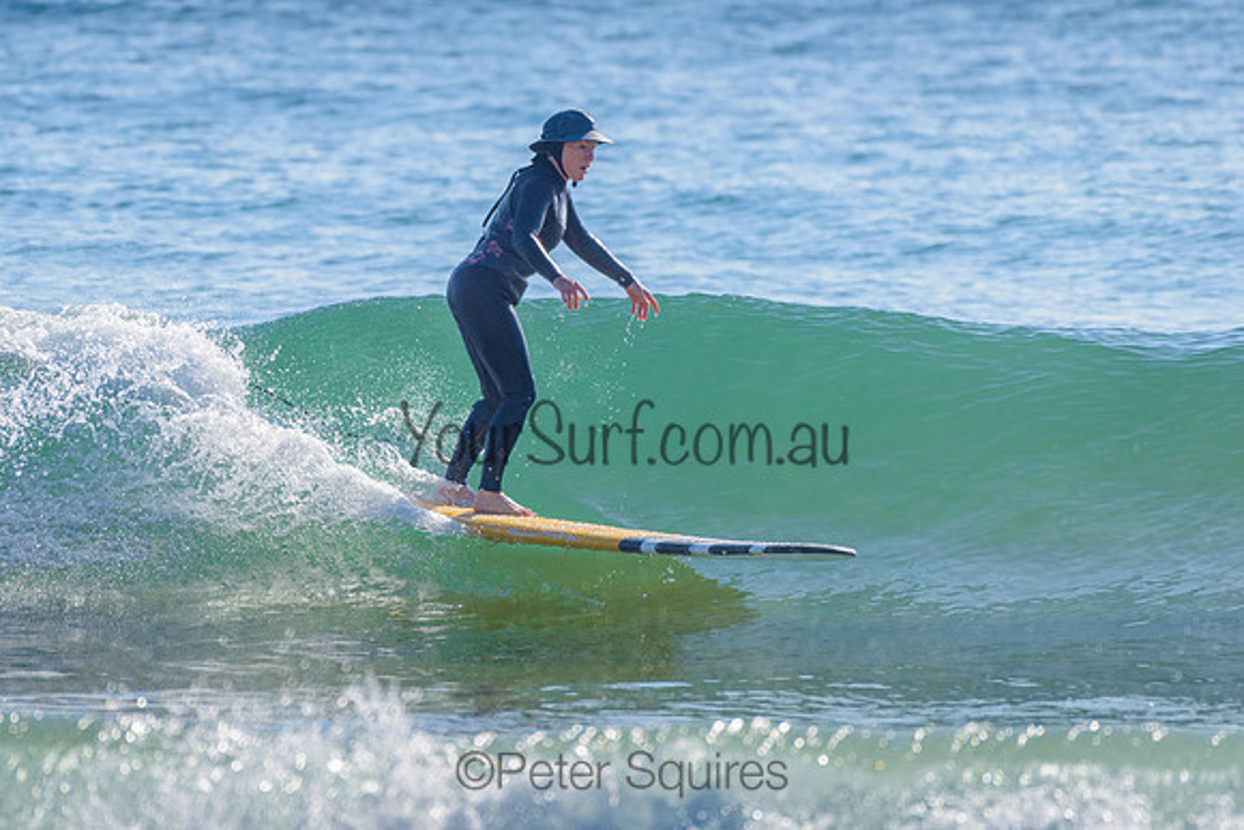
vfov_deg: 2.2
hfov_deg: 3.4
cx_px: 491
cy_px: 348
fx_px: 21187
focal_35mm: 613
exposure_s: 1/2000
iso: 160
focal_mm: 500
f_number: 5.6
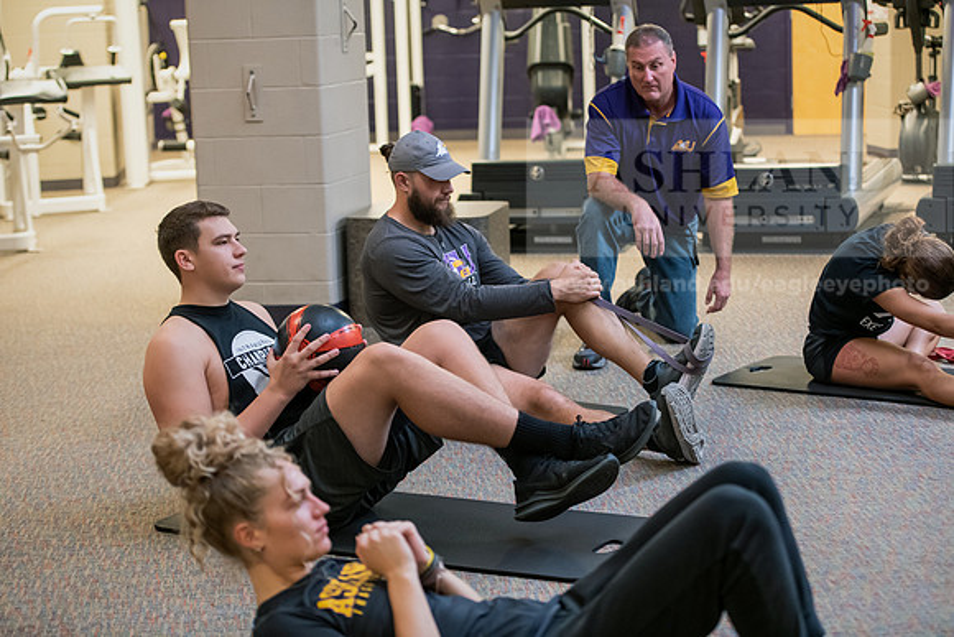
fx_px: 1855
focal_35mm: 70
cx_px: 477
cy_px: 318
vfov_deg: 19.5
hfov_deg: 28.8
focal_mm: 70
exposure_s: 1/200
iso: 1600
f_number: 3.2
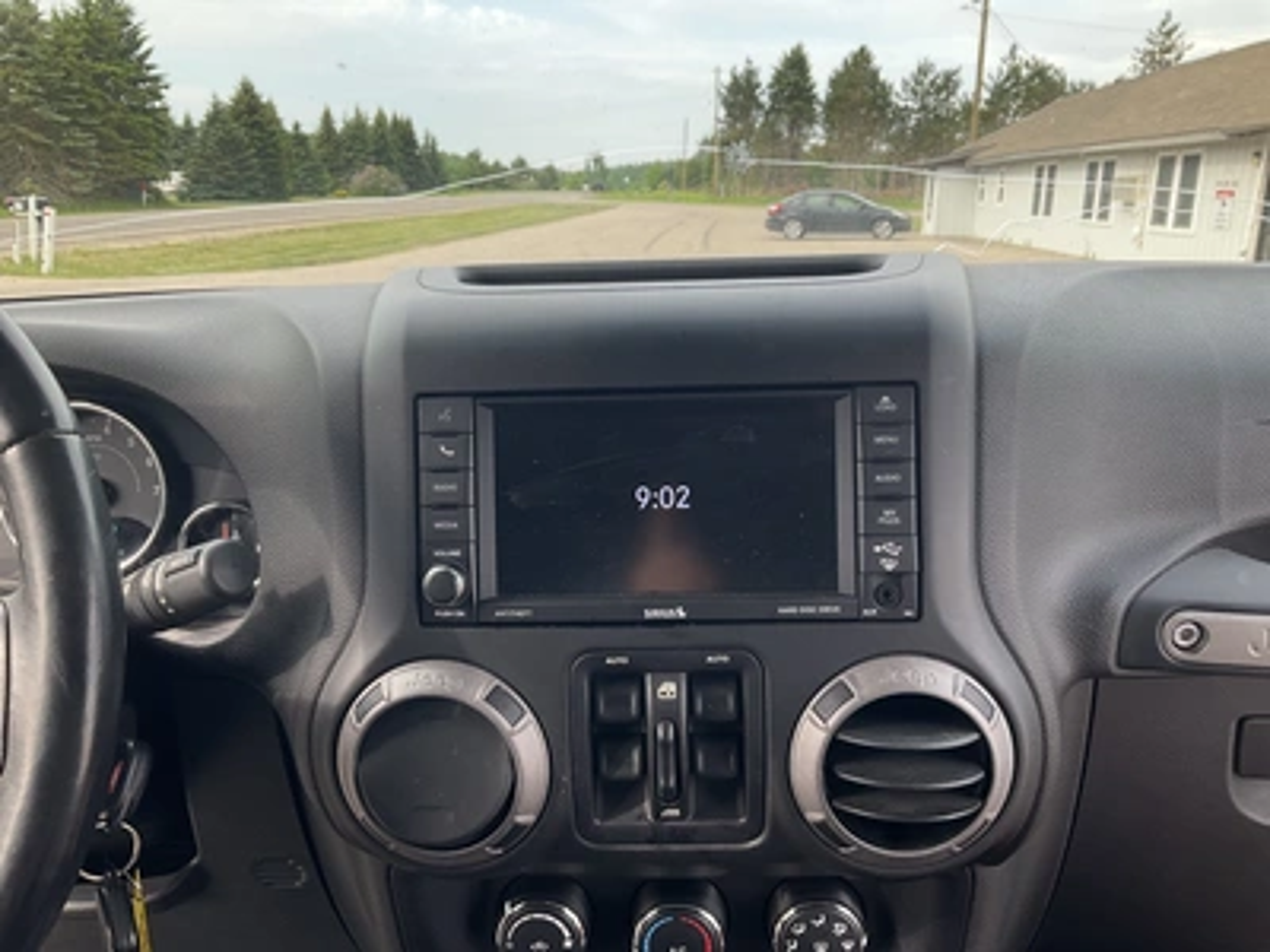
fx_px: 1064
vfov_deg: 48.2
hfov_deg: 61.7
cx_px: 635
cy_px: 476
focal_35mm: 29
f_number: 1.8
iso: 20
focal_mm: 3
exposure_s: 1/148
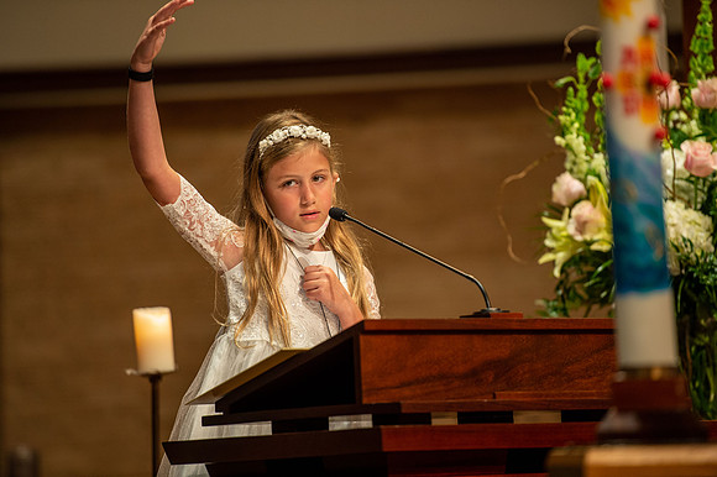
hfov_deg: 10.3
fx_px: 3981
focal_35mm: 200
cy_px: 238
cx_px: 358
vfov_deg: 6.9
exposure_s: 1/100
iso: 1600
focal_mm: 200
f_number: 2.8
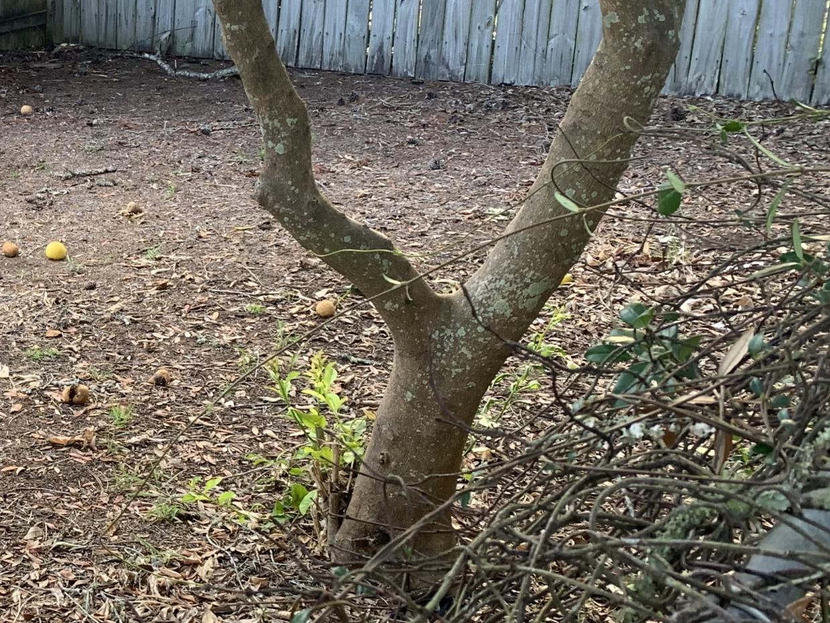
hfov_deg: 27.8
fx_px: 1511
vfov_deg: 23.3
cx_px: -99
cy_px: 323
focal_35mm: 63
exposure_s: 1/121
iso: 64
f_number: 1.8
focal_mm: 4.25
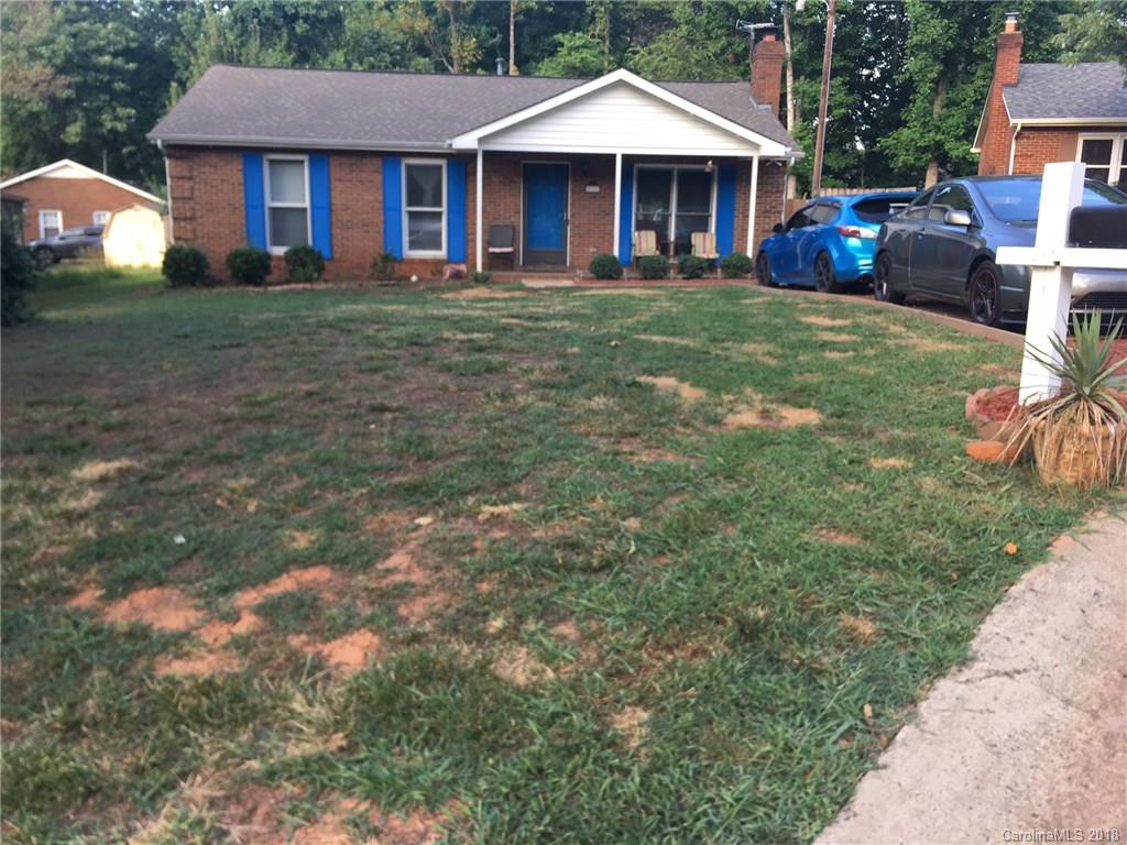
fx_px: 944
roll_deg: -0.8
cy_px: 422
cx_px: 564
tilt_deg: -11.0
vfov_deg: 48.2
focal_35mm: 29
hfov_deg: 61.7
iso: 32
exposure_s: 1/120
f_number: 2.2
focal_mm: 4.15
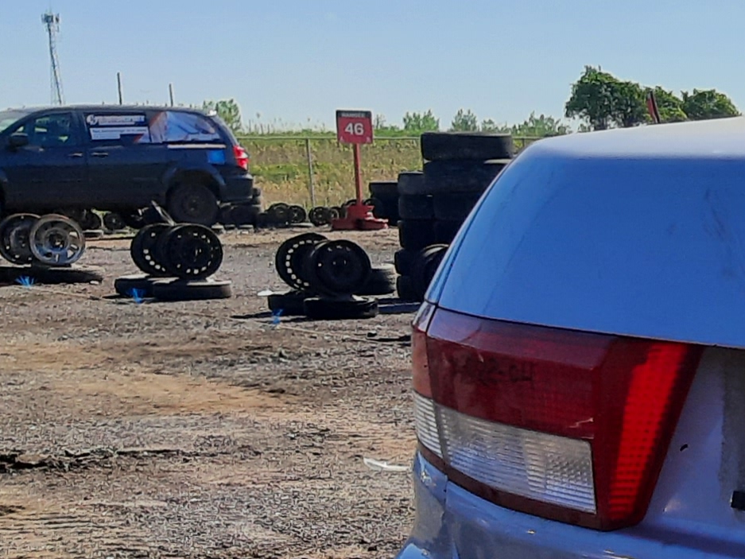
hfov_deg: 14.3
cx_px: 1571
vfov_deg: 13.2
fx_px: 2389
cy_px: 530
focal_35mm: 111
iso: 40
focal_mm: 3.92
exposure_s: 1/1412
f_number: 1.7
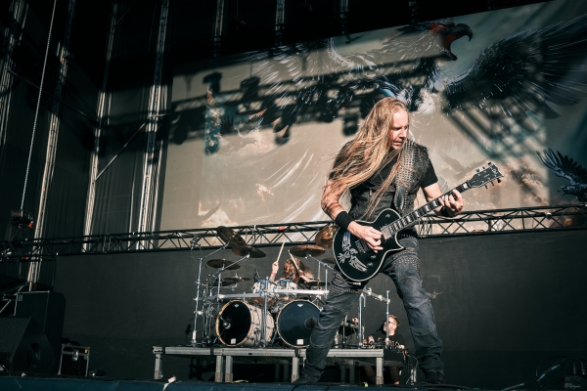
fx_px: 668
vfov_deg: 32.6
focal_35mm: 41
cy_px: 196
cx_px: 294
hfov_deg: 47.4
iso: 125
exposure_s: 1/320
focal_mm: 27
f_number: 5.6
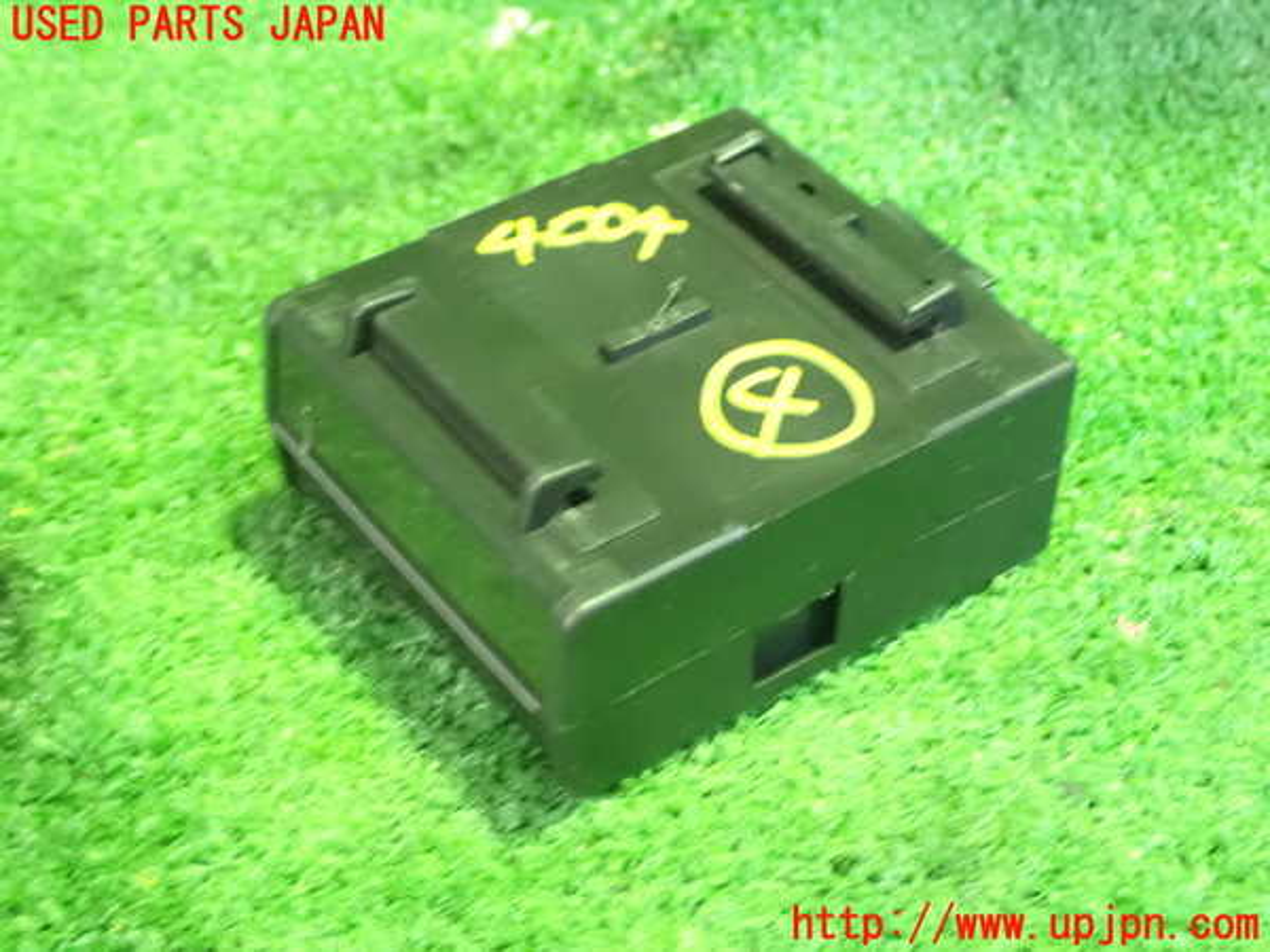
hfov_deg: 29.0
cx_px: 635
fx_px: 2458
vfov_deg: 21.9
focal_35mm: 67
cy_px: 476
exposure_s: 1/8
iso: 1600
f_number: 3.8
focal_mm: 11.88
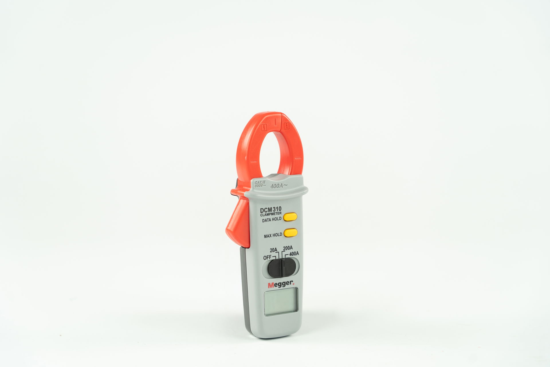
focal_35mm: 79
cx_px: 275
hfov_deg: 25.7
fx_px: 1207
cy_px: 184
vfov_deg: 17.3
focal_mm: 79
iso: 200
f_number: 4.5
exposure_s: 1/30
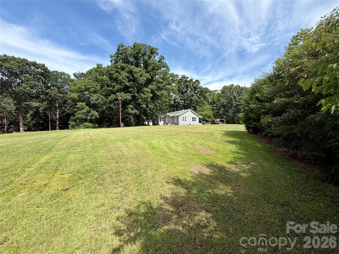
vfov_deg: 85.7
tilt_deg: -1.8
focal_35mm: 14
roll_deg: +0.6
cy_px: 127
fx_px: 137
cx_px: 170
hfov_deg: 102.1
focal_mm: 2.22
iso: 25
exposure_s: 1/770
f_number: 2.2
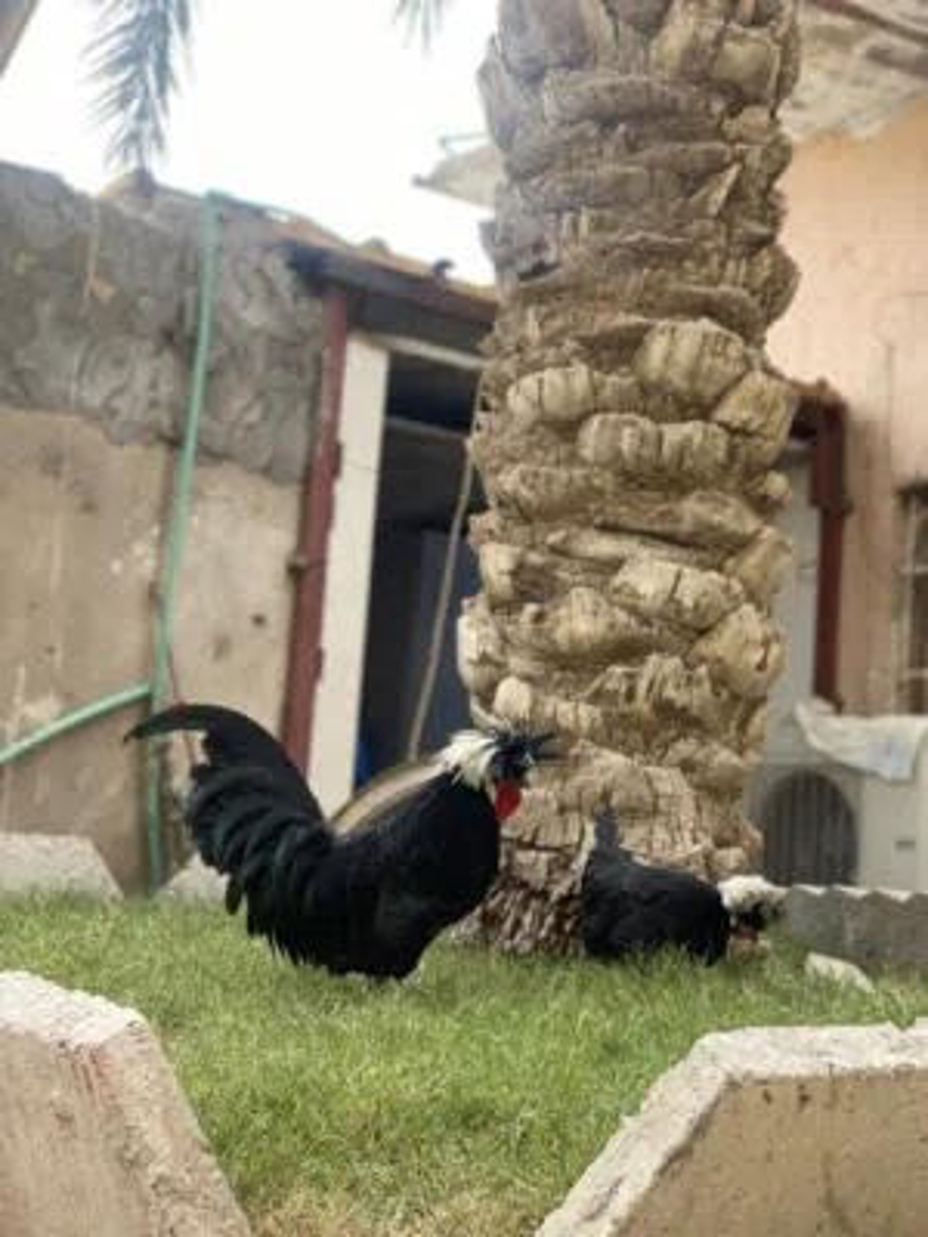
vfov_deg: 36.8
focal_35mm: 52
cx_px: 464
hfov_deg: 28.0
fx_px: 1859
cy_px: 618
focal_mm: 6
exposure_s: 1/122
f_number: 2
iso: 64
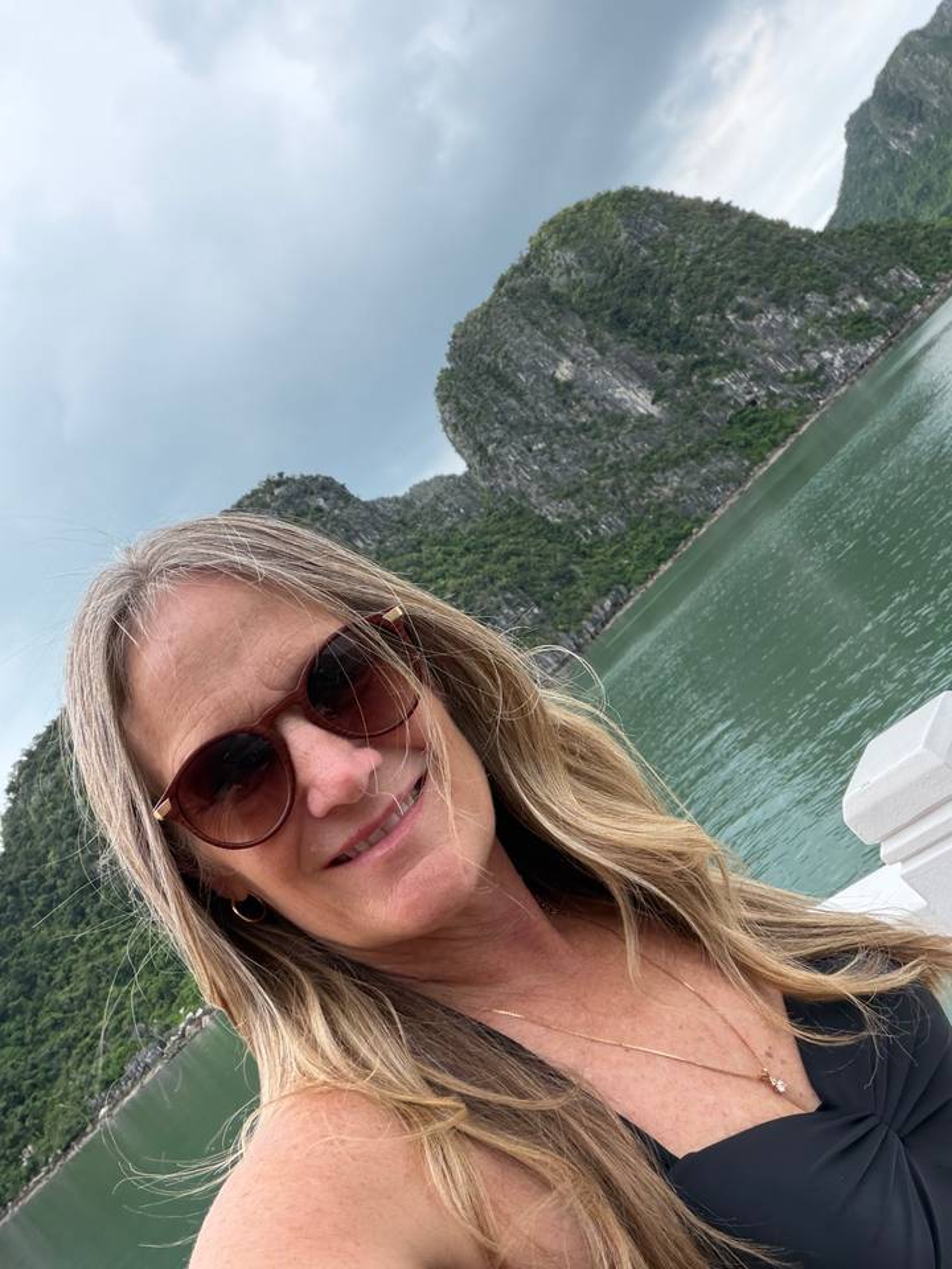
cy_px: 634
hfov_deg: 46.8
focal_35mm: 30
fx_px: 1100
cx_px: 476
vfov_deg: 60.0
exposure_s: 1/170
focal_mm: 2.71
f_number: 1.9
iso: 25
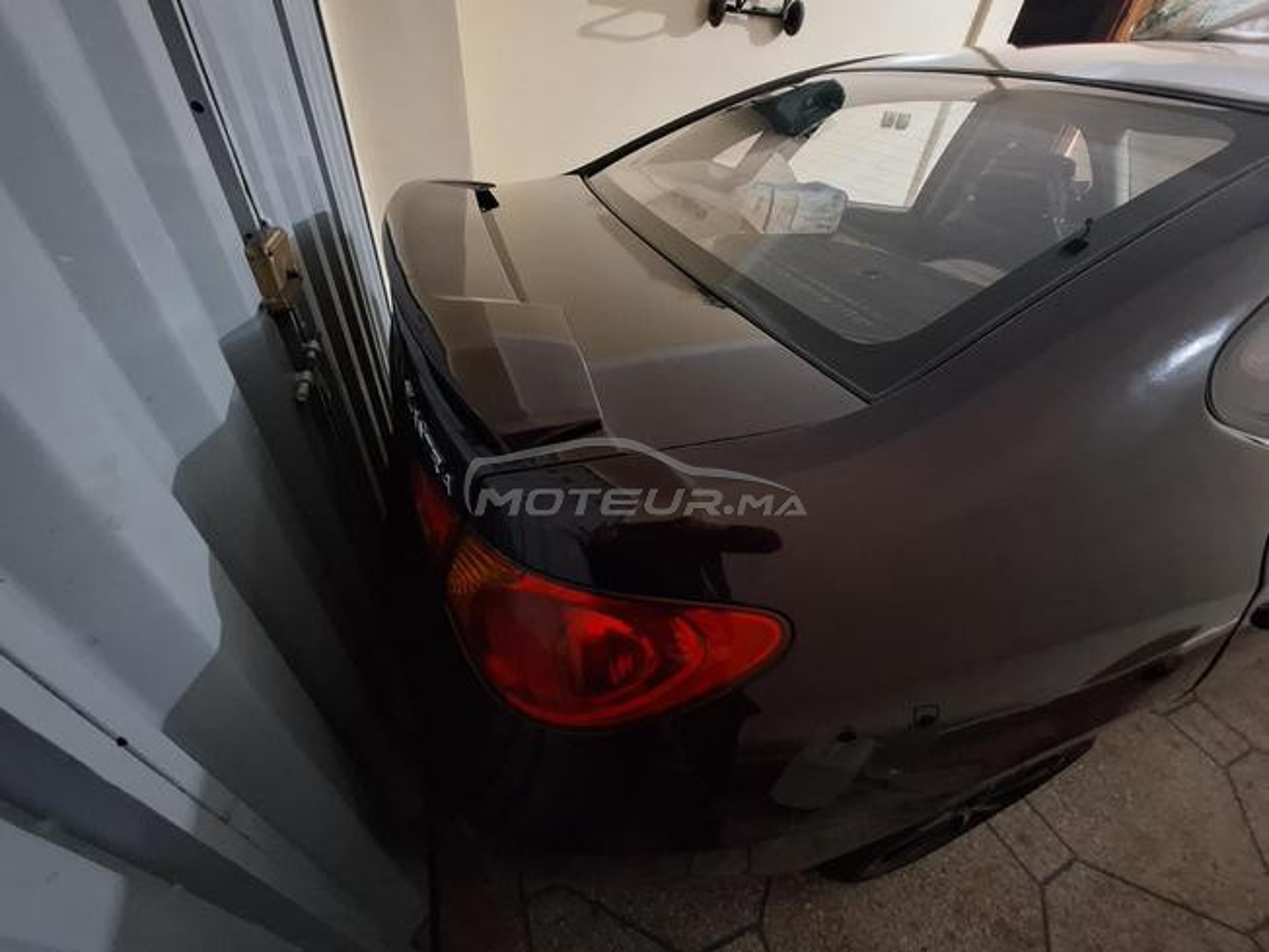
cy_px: 476
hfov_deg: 106.2
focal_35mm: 13
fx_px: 477
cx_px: 634
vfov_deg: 89.9
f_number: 2.2
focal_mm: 1.74
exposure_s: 1/7
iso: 800
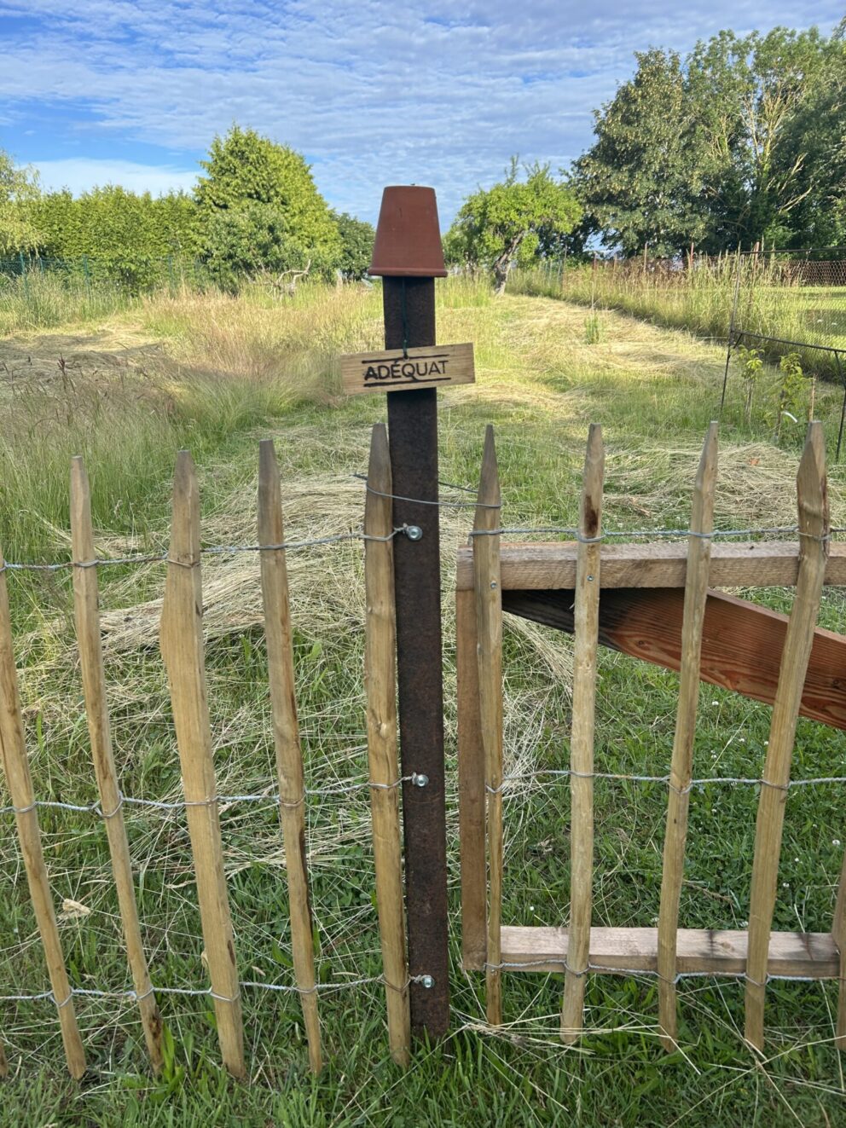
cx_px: 423
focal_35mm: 26
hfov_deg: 53.1
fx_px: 847
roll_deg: +1.4
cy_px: 564
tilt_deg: -18.0
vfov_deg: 67.3
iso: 50
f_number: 1.5
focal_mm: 5.7
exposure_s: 1/1377
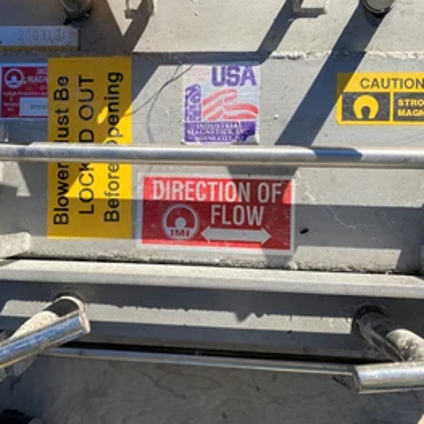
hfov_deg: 46.8
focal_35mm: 35
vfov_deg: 47.1
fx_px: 485
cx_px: 158
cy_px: 189
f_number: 1.8
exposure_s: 1/2315
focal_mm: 4.25
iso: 32
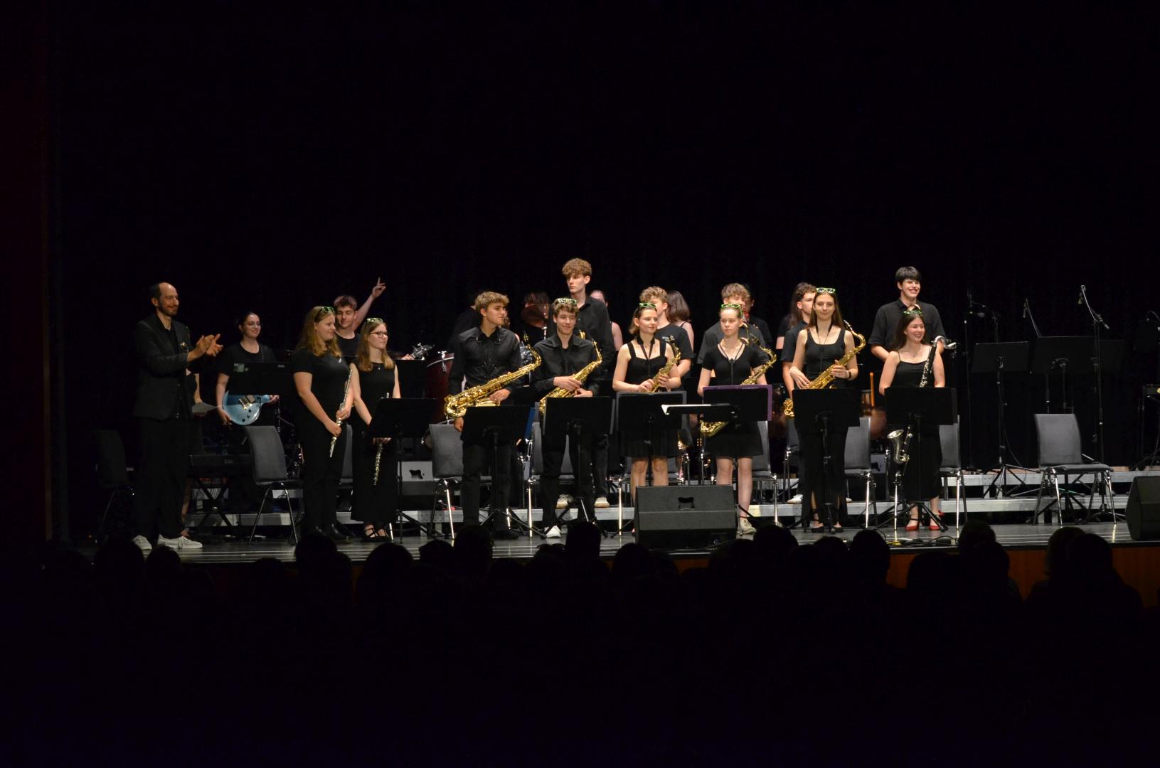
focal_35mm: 82
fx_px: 2653
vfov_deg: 16.5
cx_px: 580
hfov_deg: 24.7
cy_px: 384
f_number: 6.3
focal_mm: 55
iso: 2500
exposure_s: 1/160
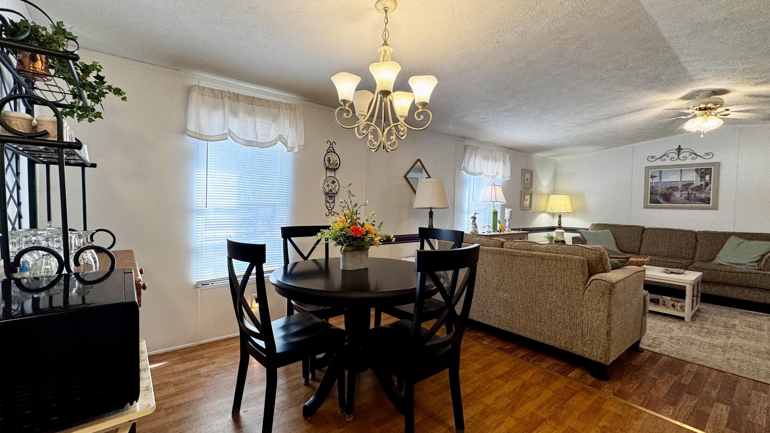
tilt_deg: -2.9
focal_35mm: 16
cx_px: 370
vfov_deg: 67.1
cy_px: 214
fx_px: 327
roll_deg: -1.5
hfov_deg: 99.3
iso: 100
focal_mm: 2.22
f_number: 2.2
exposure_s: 1/120
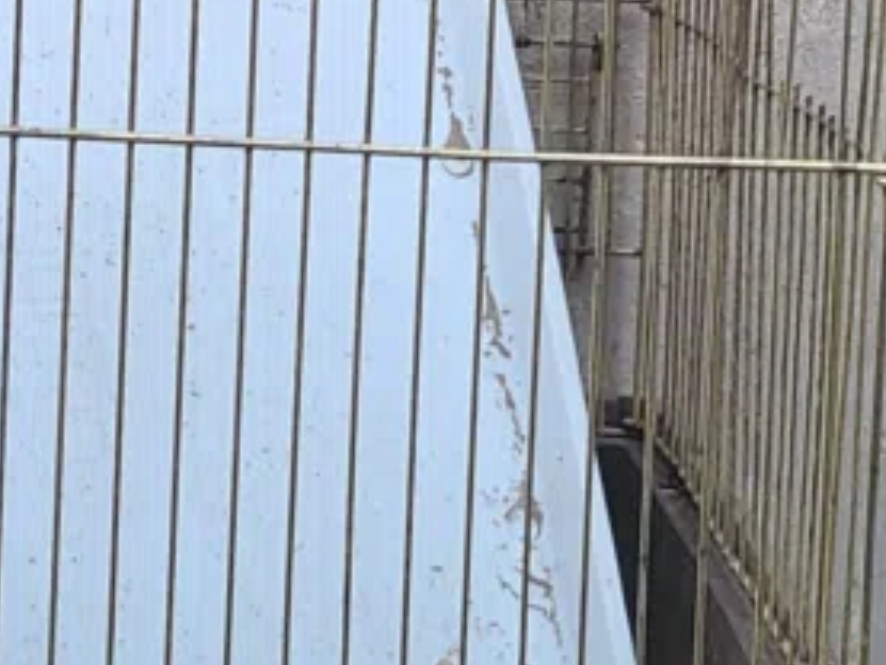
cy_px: -99
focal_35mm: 60
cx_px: 54
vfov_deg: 22.8
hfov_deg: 30.5
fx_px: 1536
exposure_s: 1/60.2
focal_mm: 5.4
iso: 125
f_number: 1.8
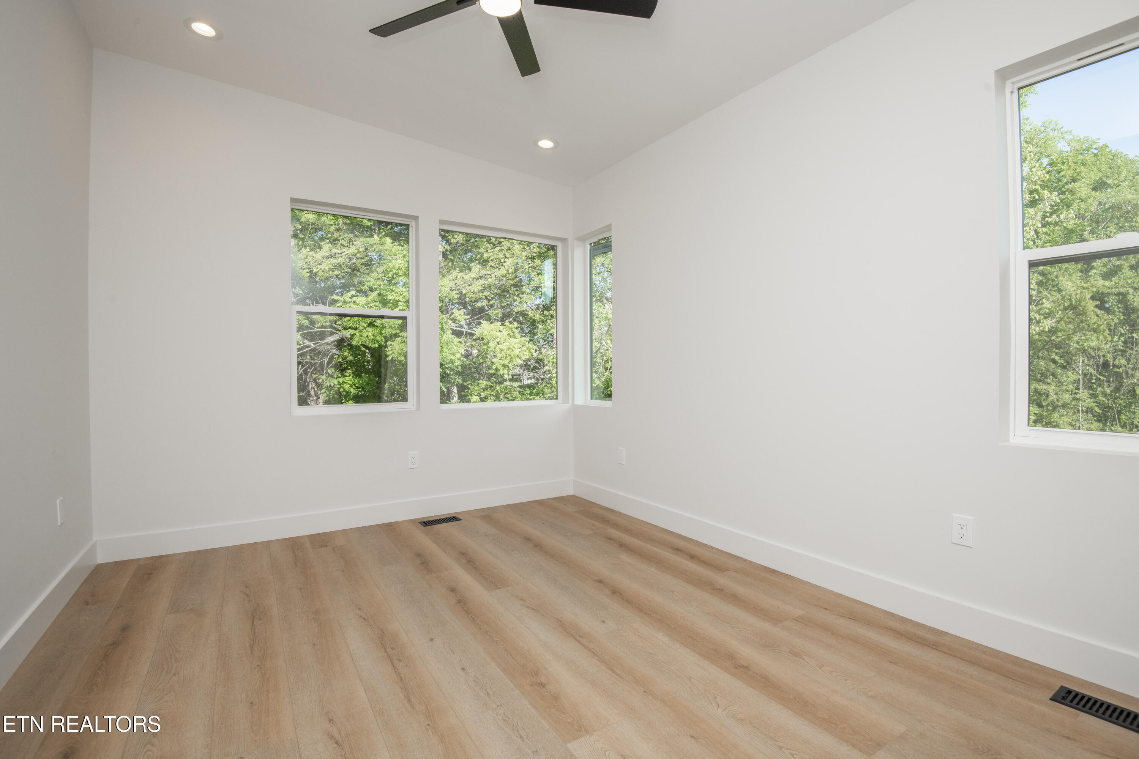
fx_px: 506
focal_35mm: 16
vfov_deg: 73.7
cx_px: 570
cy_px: 380
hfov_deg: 96.7
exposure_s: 1/250
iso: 400
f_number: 9
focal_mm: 16
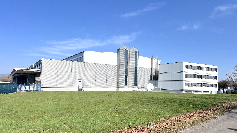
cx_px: 116
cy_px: 73
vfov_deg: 40.1
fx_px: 182
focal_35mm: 29
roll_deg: -0.6
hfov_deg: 66.1
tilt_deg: +5.3
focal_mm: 5.7
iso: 50
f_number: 1.5
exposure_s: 1/6993
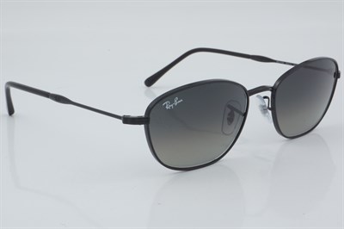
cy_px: 114
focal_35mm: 75
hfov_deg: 27.0
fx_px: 716
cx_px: 172
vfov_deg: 18.2
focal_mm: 50
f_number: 29
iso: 100
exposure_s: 1/4
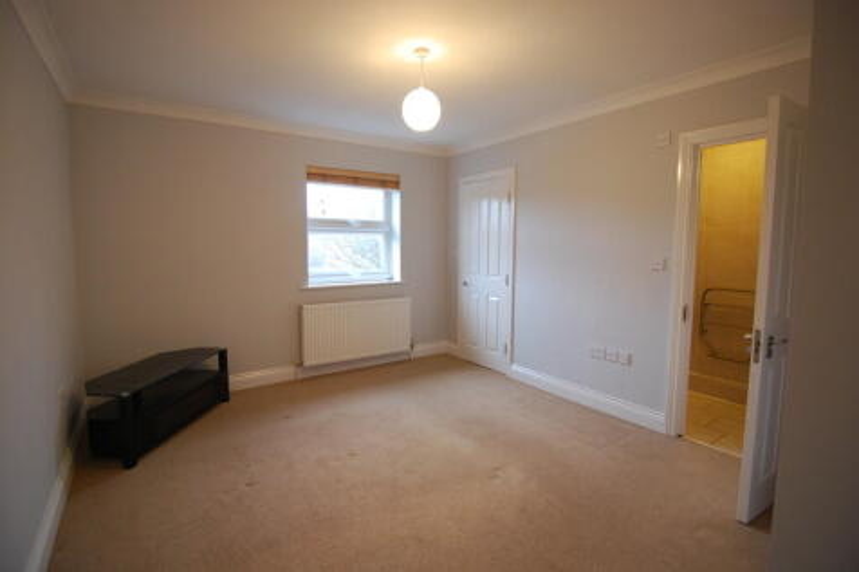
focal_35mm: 16
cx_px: 430
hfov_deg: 95.0
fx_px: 394
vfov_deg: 72.0
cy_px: 286
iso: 450
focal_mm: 11
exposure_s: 1/30
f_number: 2.8
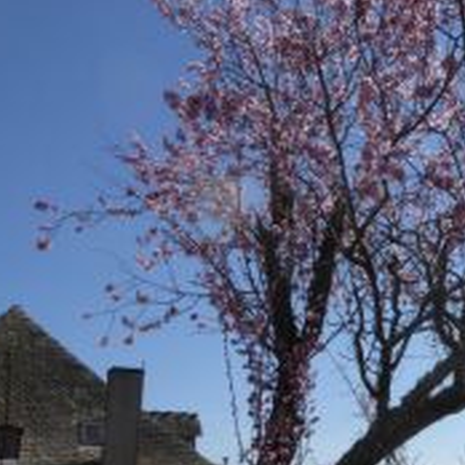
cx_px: 365
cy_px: 273
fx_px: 790
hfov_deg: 32.0
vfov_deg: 32.7
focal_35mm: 52
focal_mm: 4.3
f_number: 5.6
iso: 100
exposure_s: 1/500
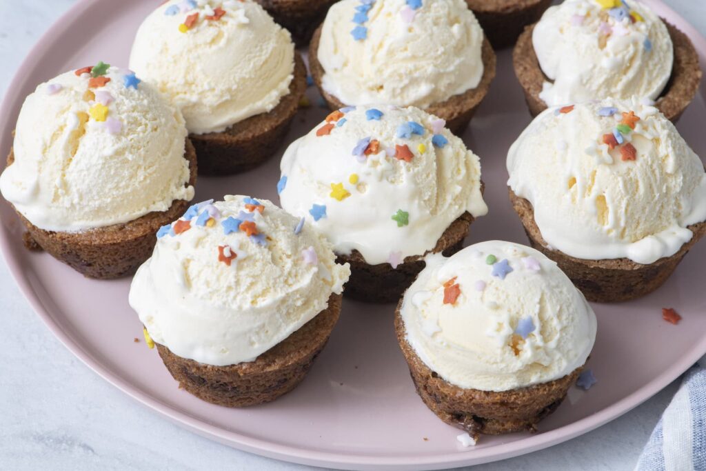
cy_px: 236
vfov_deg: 13.0
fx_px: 2059
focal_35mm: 105
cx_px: 353
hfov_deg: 19.5
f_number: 16
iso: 250
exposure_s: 1/200
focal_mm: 105
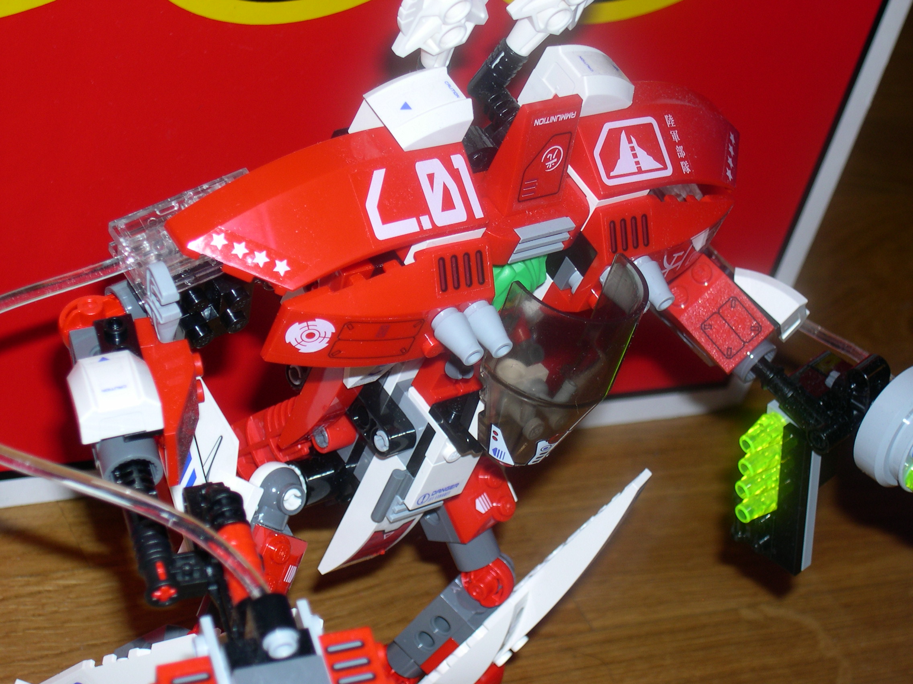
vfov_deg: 16.1
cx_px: 456
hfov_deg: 21.3
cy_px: 342
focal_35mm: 92
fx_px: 2427
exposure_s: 1/60
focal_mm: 19.5
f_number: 4.5
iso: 100
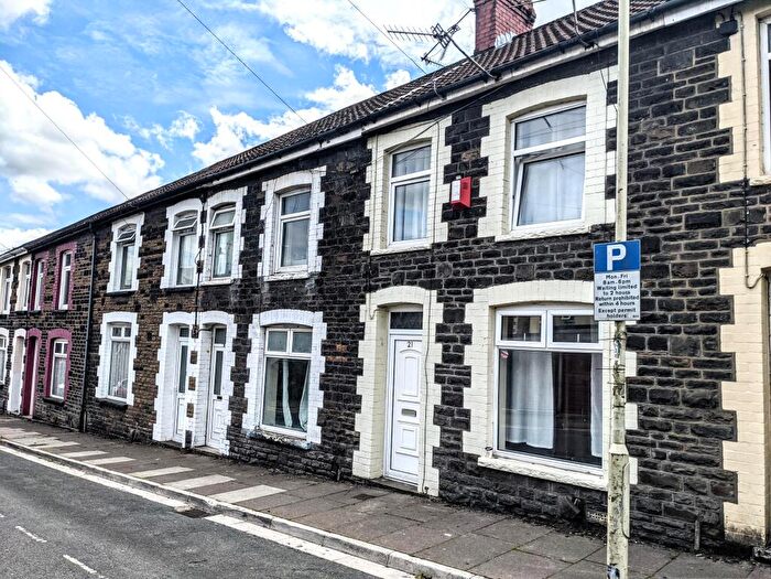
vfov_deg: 51.4
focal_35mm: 27
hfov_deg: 65.3
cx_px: 386
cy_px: 290
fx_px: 601
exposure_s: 1/4695
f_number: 1.73
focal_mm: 4.38
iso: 55
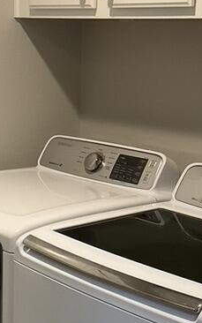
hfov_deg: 15.2
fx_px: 757
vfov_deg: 24.0
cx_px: 121
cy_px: 206
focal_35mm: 86
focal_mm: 3
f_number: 1.8
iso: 80
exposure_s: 1/60
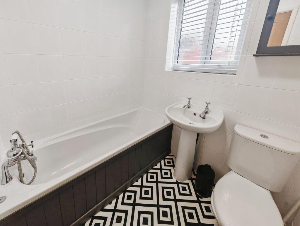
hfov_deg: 106.2
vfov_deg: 90.0
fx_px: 113
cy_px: 113
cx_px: 150
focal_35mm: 13
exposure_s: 1/50
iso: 100
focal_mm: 1.82
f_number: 2
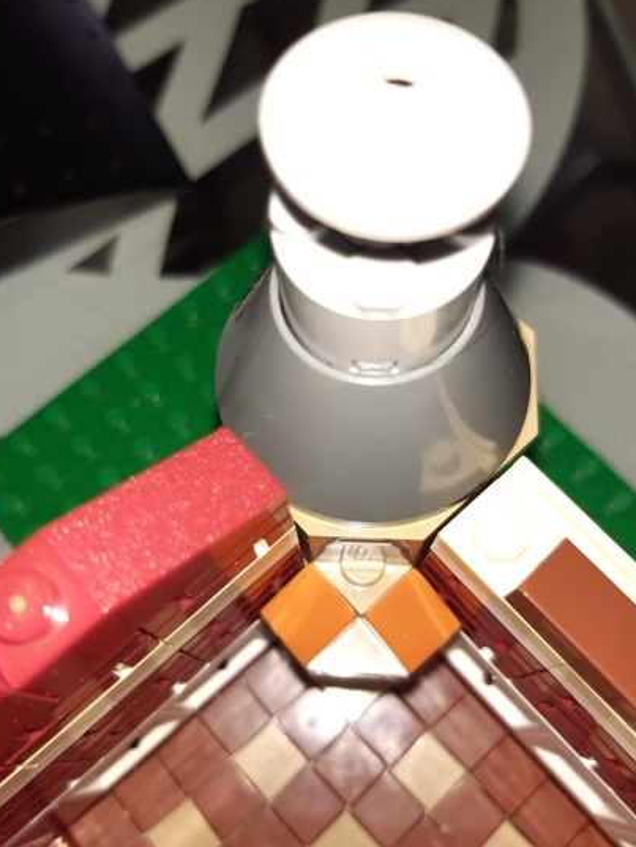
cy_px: 445
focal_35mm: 31
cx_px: 311
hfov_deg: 45.5
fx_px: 759
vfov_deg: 58.3
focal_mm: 3.92
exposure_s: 1/246
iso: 40
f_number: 1.7
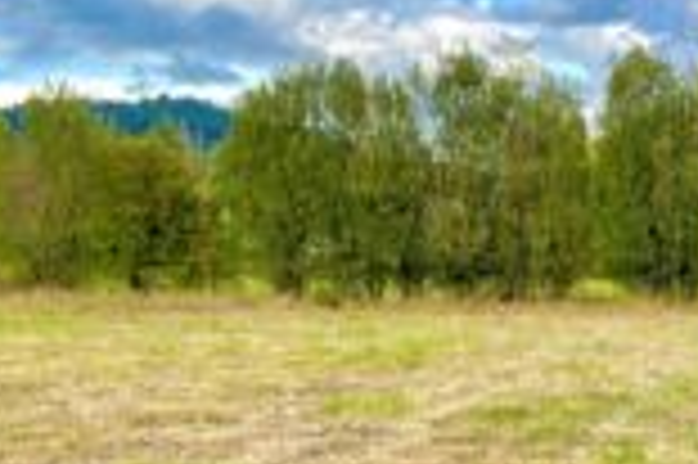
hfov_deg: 27.0
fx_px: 1356
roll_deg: +2.0
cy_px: 306
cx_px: 721
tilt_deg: -2.4
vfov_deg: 19.4
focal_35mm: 70
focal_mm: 5.7
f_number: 1.5
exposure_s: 1/1531
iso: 50
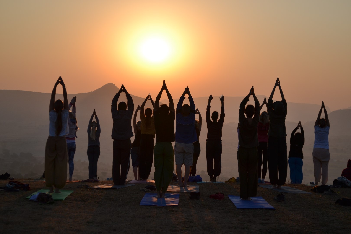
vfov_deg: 16.6
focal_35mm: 82
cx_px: 176
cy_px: 117
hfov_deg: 24.6
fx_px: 804
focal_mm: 55
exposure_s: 1/500
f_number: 7.1
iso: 100
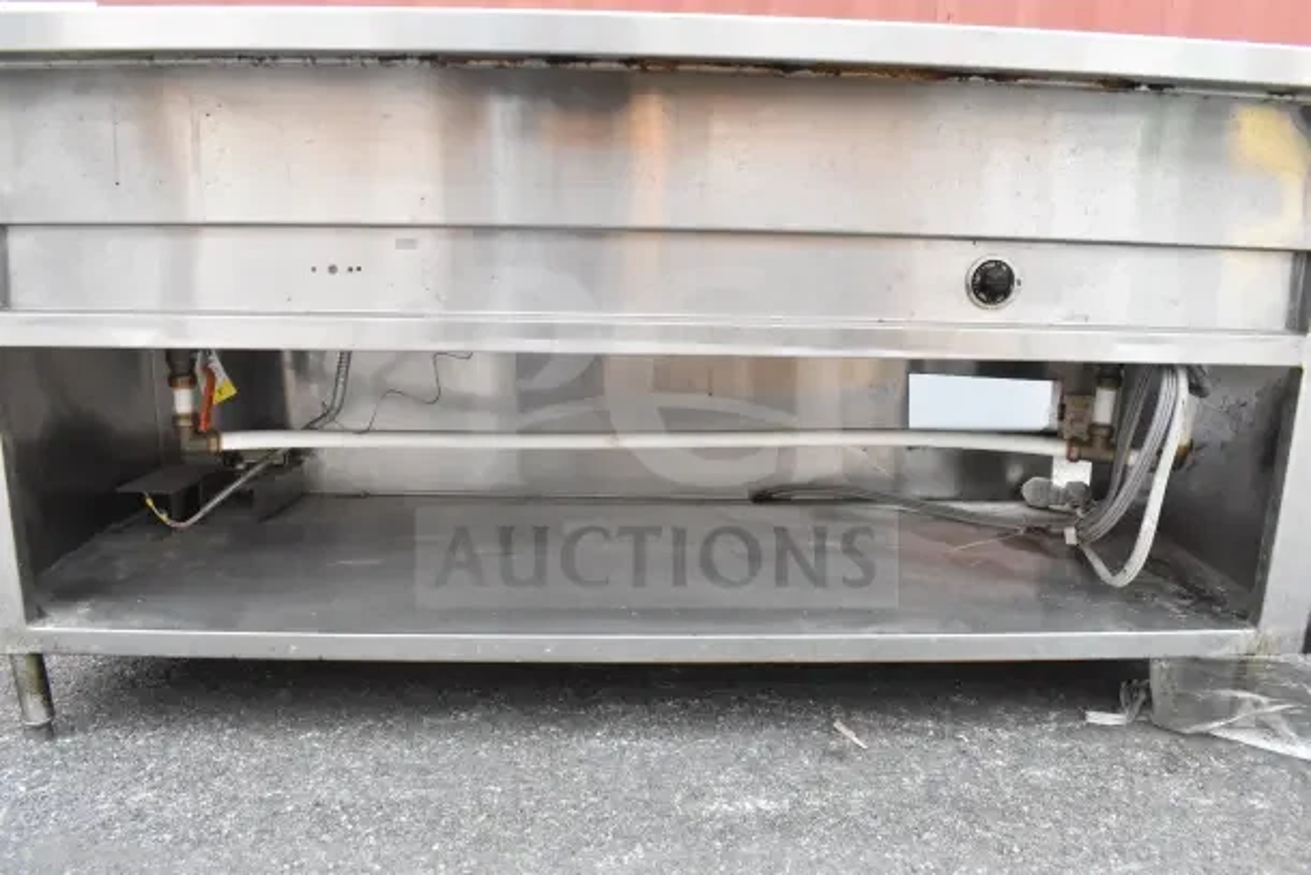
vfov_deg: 48.0
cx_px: 656
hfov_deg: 67.4
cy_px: 438
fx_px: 983
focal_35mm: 27
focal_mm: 18
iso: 6400
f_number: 13
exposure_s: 1/640
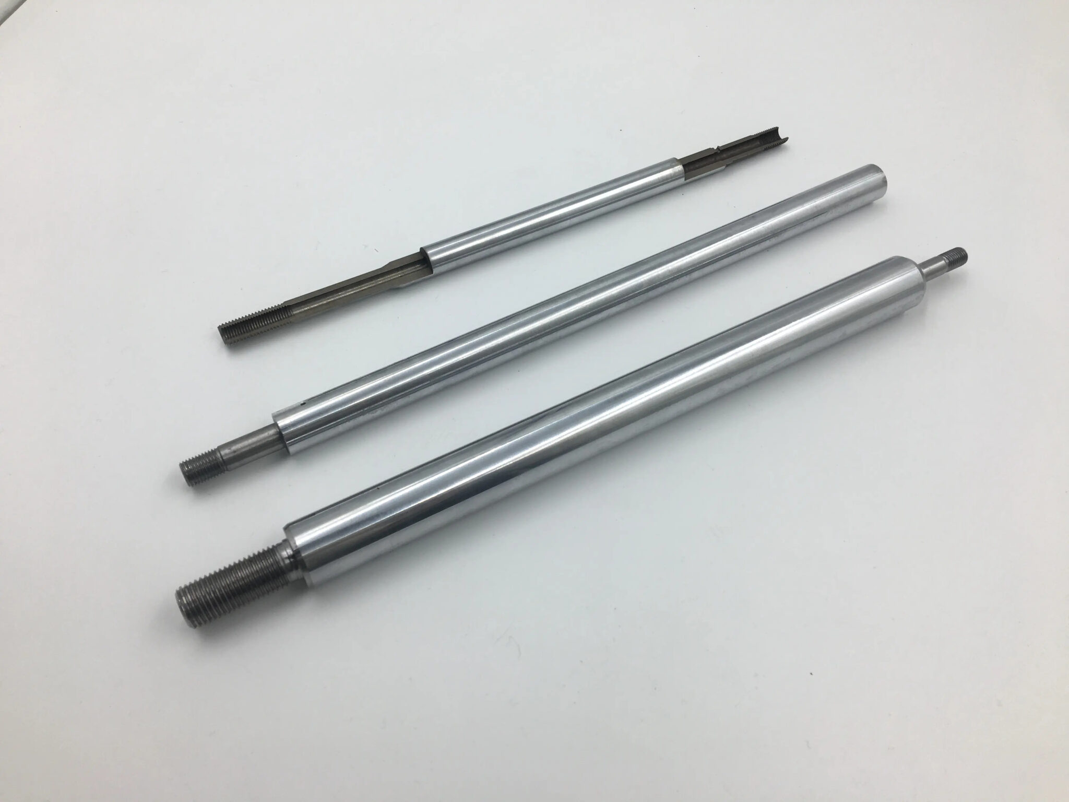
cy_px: 401
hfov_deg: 61.7
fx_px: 896
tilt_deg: -56.1
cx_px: 534
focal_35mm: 29
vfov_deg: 48.2
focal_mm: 4.15
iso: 25
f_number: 2.2
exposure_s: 1/153
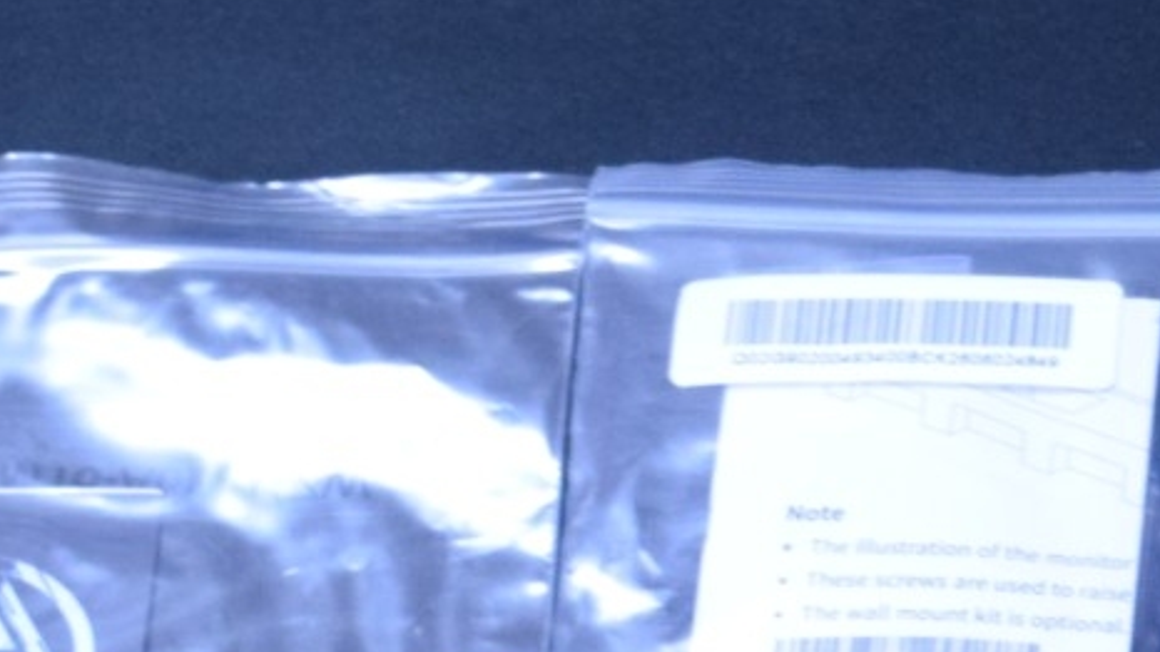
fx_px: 6503
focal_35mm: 211
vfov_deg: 5.6
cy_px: 1195
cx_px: 1613
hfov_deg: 9.9
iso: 1600
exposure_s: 1/10
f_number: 7.1
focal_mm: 29
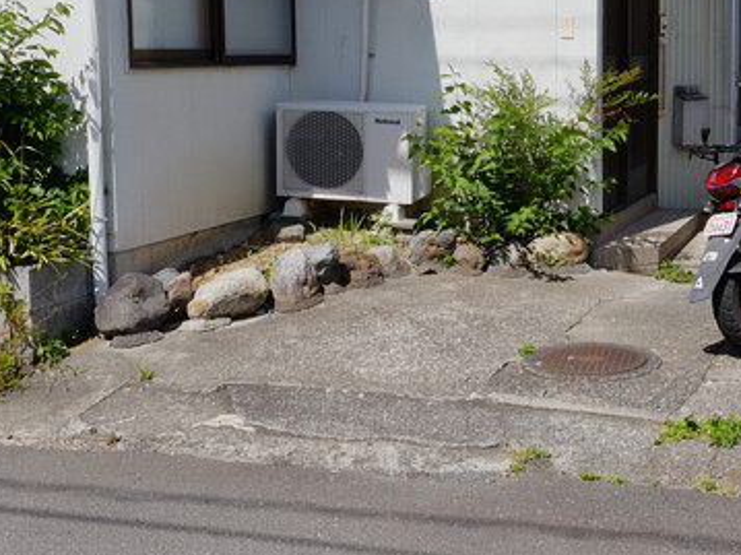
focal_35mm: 60
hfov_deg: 31.5
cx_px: 580
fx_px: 1284
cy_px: 185
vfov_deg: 24.3
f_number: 16
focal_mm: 23
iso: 800
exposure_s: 1/350
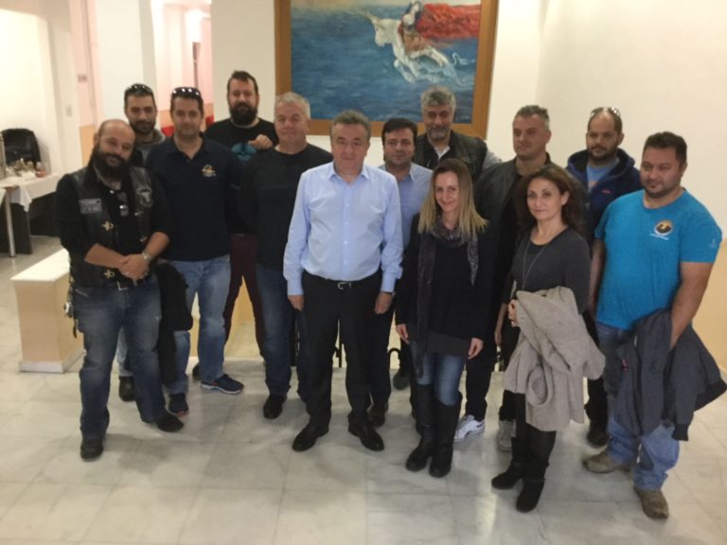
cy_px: 272
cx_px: 364
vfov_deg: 45.4
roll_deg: -2.2
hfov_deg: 58.4
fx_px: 651
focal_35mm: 31
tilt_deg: -13.2
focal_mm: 3.3
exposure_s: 1/25
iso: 200
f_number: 2.4
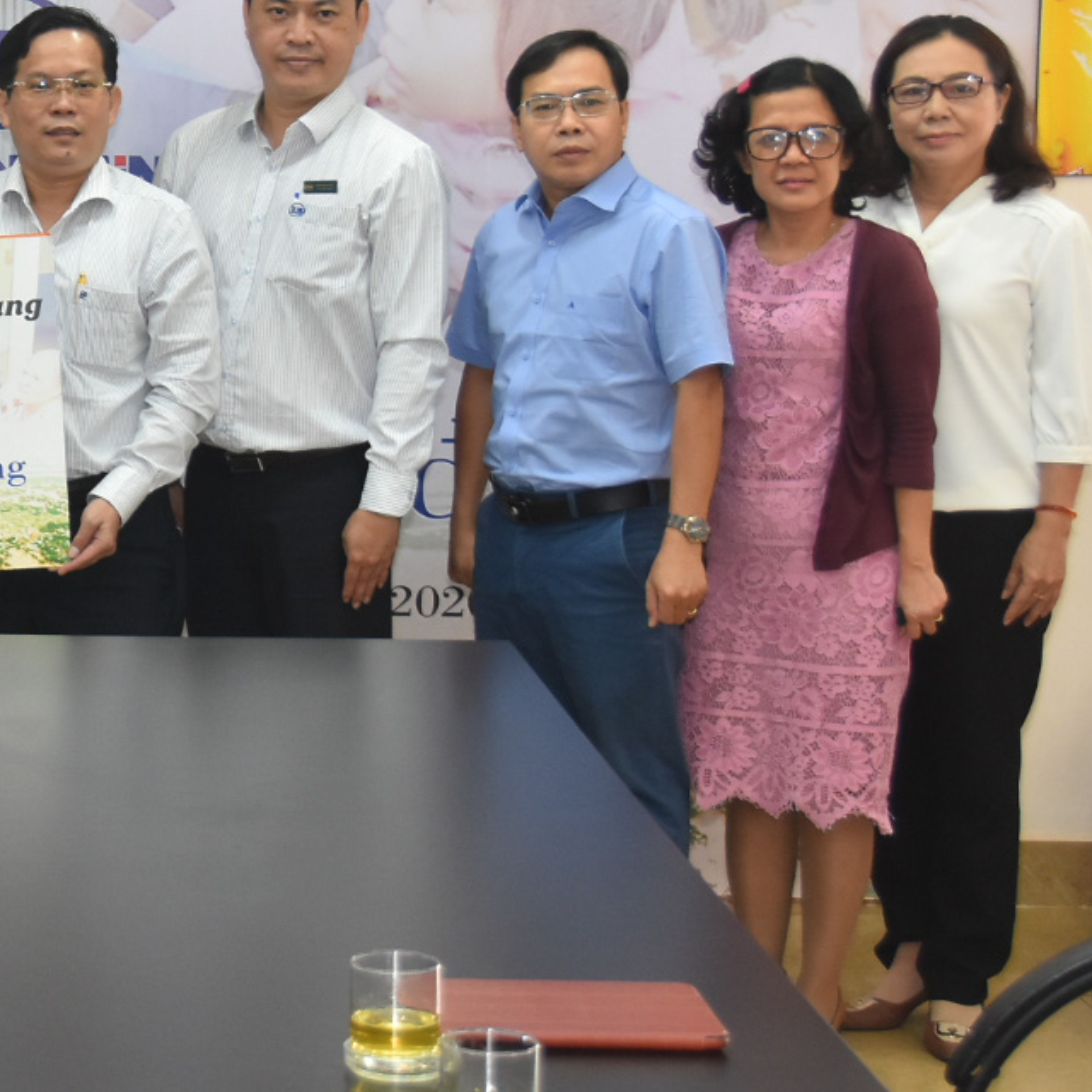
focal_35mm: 100
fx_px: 3572
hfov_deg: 16.9
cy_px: 456
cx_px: -96
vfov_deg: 17.4
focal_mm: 31
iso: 800
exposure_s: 1/80
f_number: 4
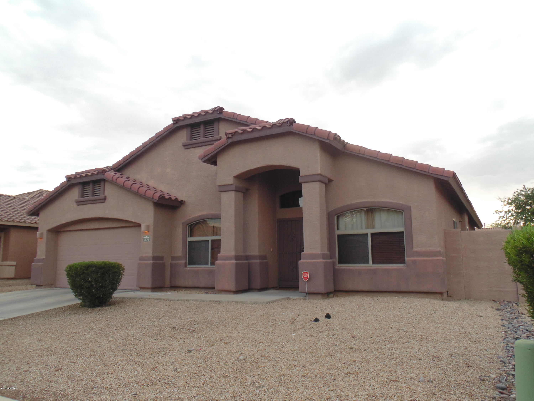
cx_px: 267
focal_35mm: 27
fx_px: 417
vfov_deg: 51.4
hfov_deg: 65.3
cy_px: 200
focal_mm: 4.8
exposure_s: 1/160
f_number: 3.2
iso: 80
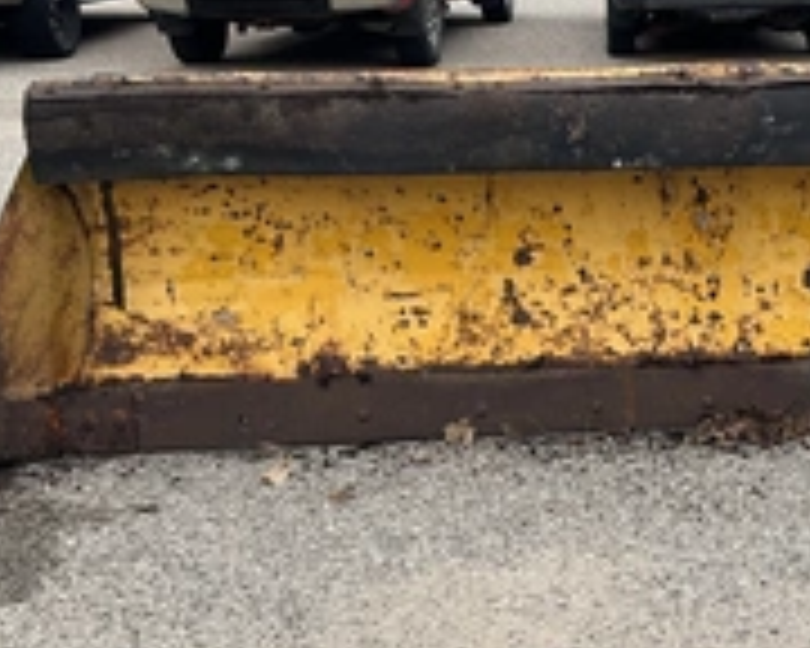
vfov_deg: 24.2
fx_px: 1510
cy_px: 338
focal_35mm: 63
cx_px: 688
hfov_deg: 29.1
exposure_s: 1/300
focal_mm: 3
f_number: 1.8
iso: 25
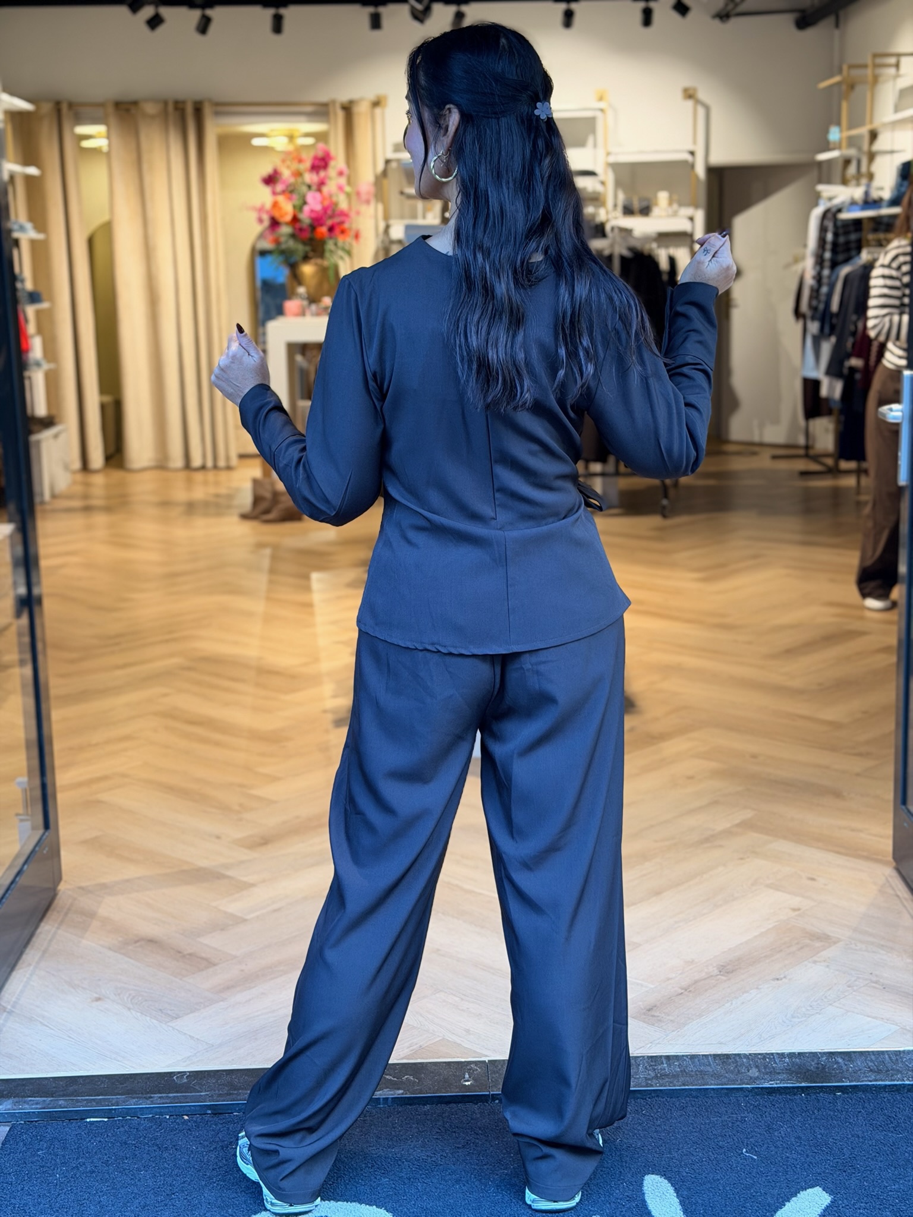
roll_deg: +1.5
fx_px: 1688
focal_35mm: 48
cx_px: 456
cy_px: 608
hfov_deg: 30.3
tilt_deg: -10.6
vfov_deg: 39.7
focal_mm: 6.76
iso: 125
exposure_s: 1/100
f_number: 1.78
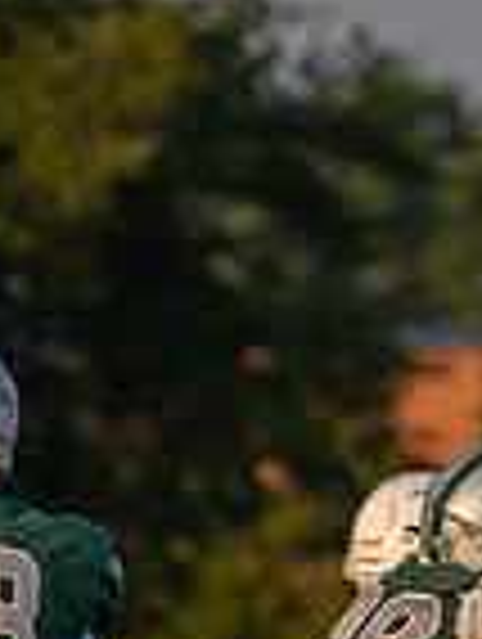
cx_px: 120
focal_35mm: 1516
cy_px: 1117
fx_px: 28061
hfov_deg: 1.0
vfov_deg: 1.3
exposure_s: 1/2000
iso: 200
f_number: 2.8
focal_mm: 200
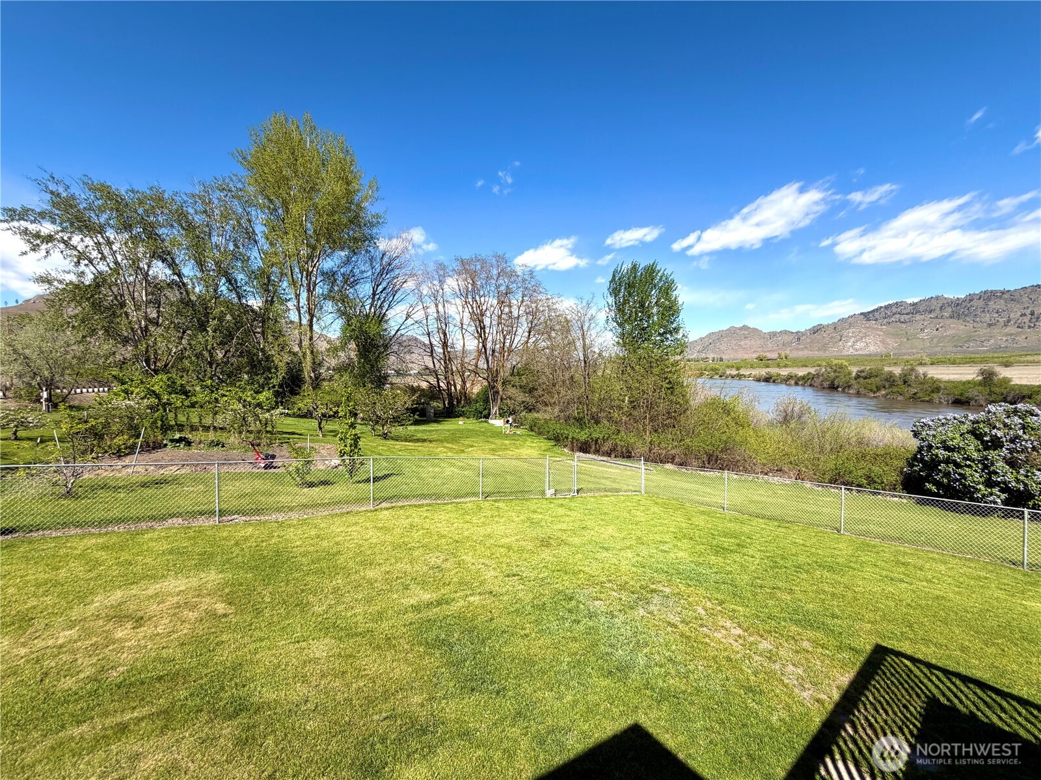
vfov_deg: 85.7
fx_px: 421
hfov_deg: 102.1
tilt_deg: -2.4
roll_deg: +1.0
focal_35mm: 14
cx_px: 520
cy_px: 390
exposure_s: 1/770
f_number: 2.2
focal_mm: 2.22
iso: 25
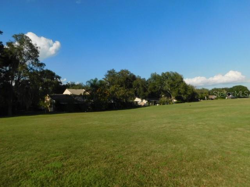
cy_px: 94
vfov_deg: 58.9
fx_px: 166
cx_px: 125
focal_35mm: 23
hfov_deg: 73.9
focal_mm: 4
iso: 125
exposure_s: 1/640
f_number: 6
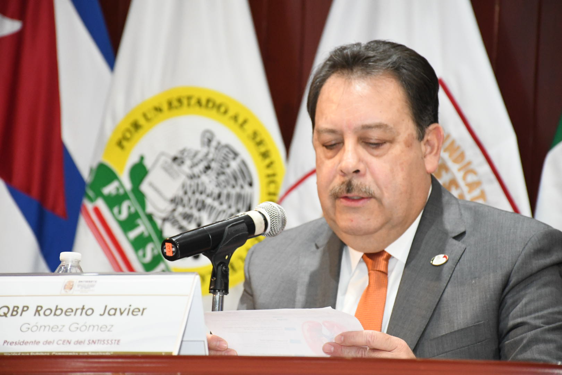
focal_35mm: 157
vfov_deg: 8.7
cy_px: 188
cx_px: 281
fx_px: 2451
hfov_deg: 13.1
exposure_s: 1/125
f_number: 6.3
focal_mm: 105
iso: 4000
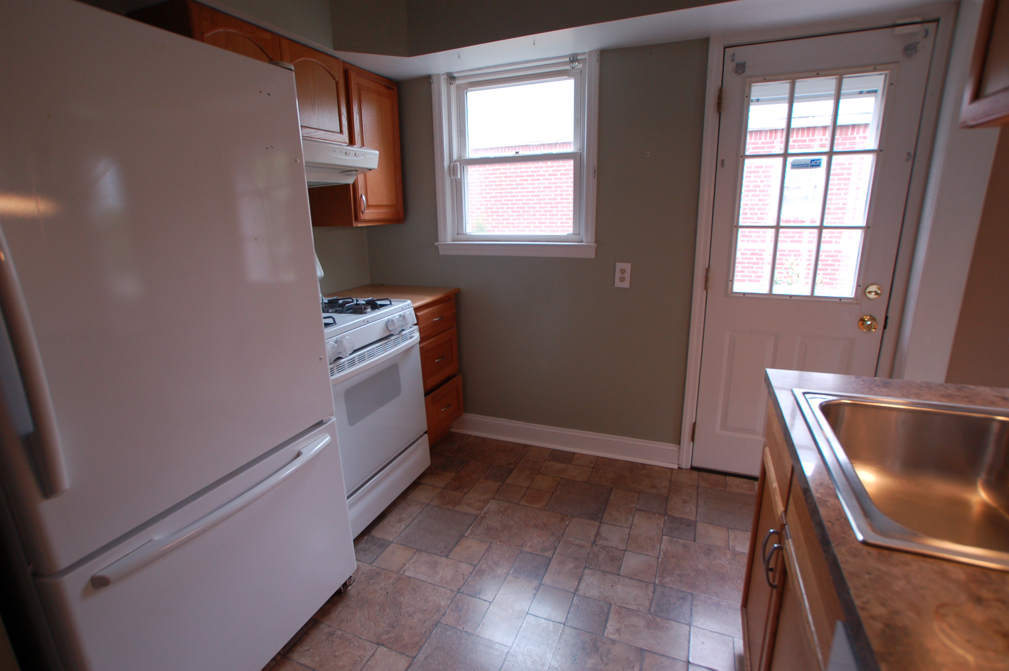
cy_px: 336
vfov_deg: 72.0
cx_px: 504
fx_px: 462
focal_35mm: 16
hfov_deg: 95.0
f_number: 4.5
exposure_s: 1/30
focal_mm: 11
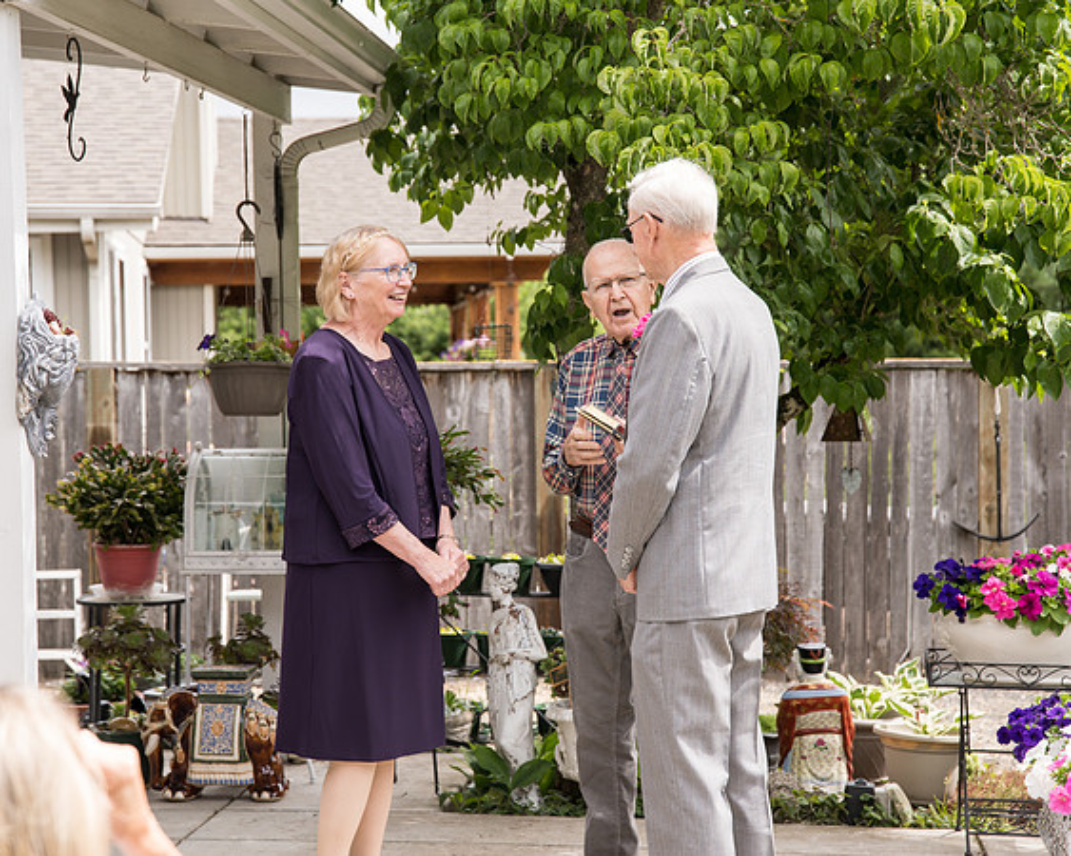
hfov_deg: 27.2
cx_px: 536
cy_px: 428
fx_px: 2212
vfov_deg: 21.9
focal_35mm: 70
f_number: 4.5
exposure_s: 1/500
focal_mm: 62
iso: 200
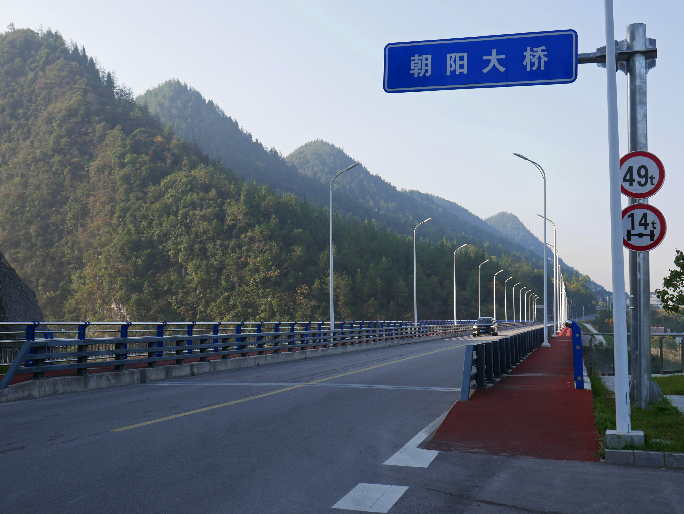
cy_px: 257
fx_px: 830
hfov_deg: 44.8
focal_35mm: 42
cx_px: 342
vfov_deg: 34.4
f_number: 7.1
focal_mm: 21
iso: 200
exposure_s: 1/250
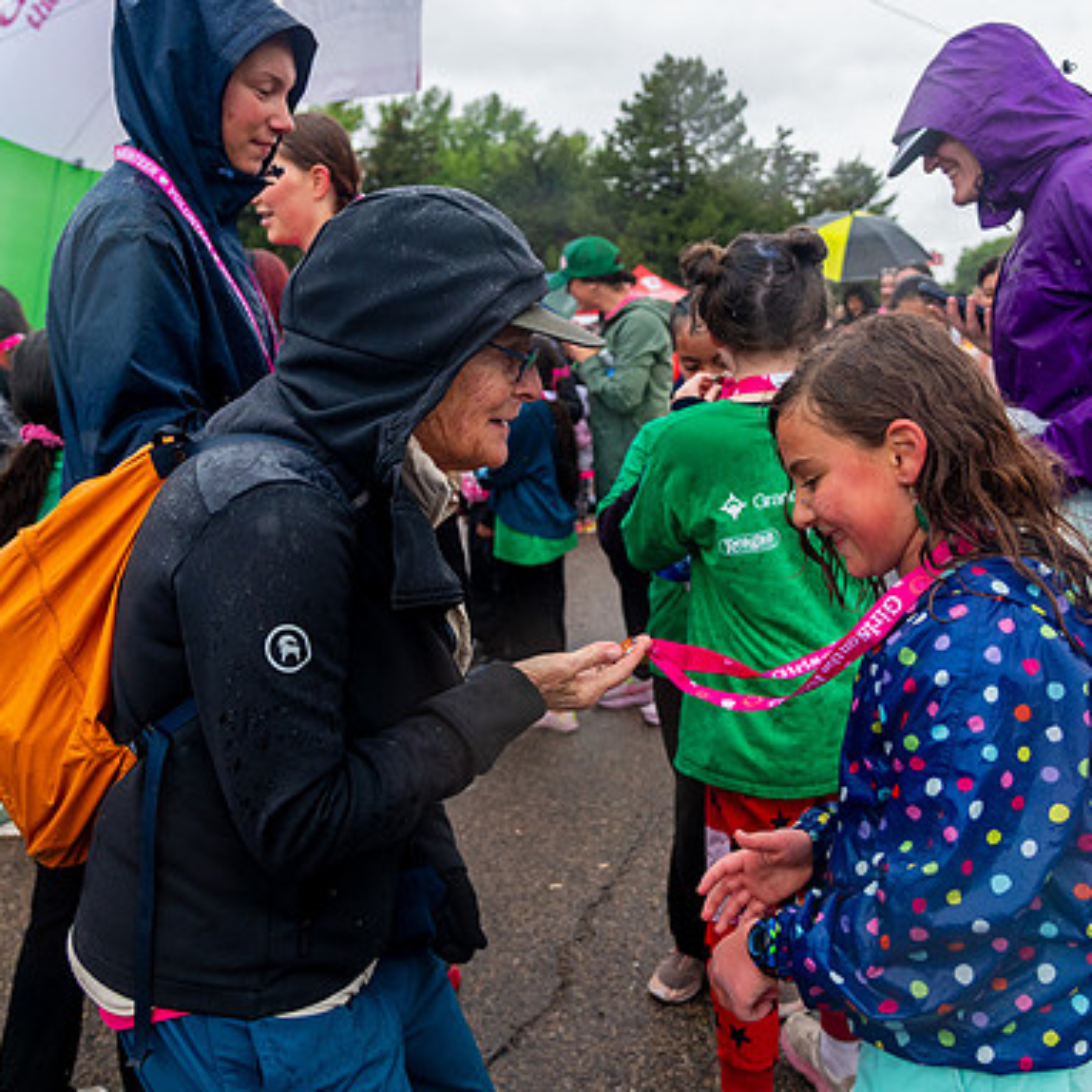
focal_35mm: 36
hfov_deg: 46.0
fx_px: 1285
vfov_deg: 45.9
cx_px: 540
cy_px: 455
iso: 1600
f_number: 4
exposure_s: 1/2500
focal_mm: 24
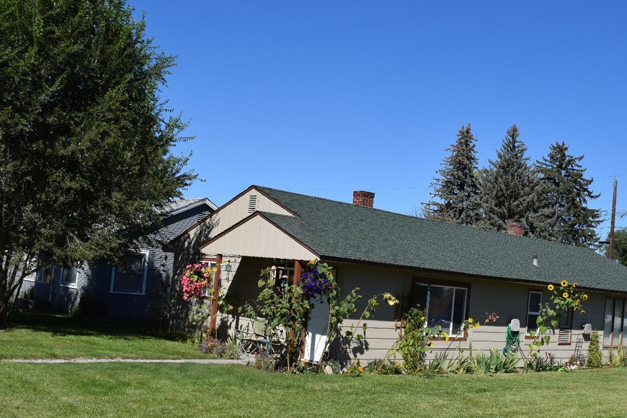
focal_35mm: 42
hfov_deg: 45.7
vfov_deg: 31.8
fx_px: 731
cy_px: 253
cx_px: 414
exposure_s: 1/500
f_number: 11
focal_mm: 20
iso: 200
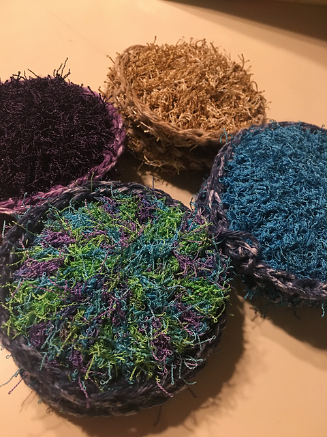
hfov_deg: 48.2
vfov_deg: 61.7
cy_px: 218
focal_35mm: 29
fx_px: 365
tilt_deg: -53.3
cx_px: 164
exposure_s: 1/30
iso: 125
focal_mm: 4.15
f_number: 2.2
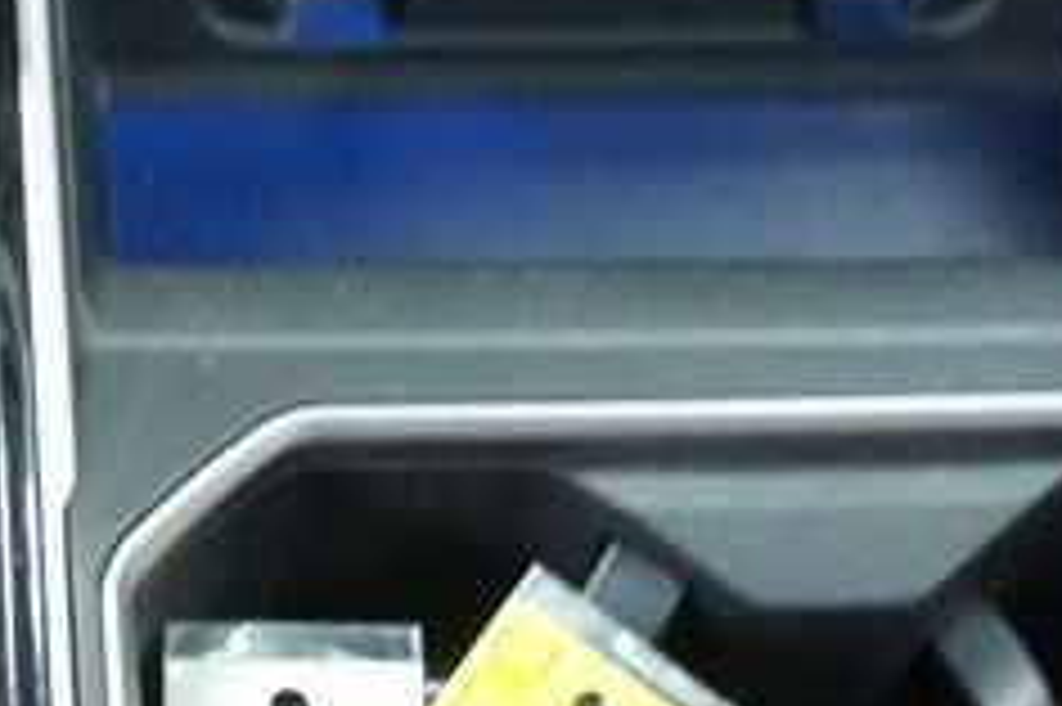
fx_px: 3449
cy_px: -261
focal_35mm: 117
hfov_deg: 17.0
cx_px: -99
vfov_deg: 11.3
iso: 1600
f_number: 3.5
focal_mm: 18
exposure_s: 1/15
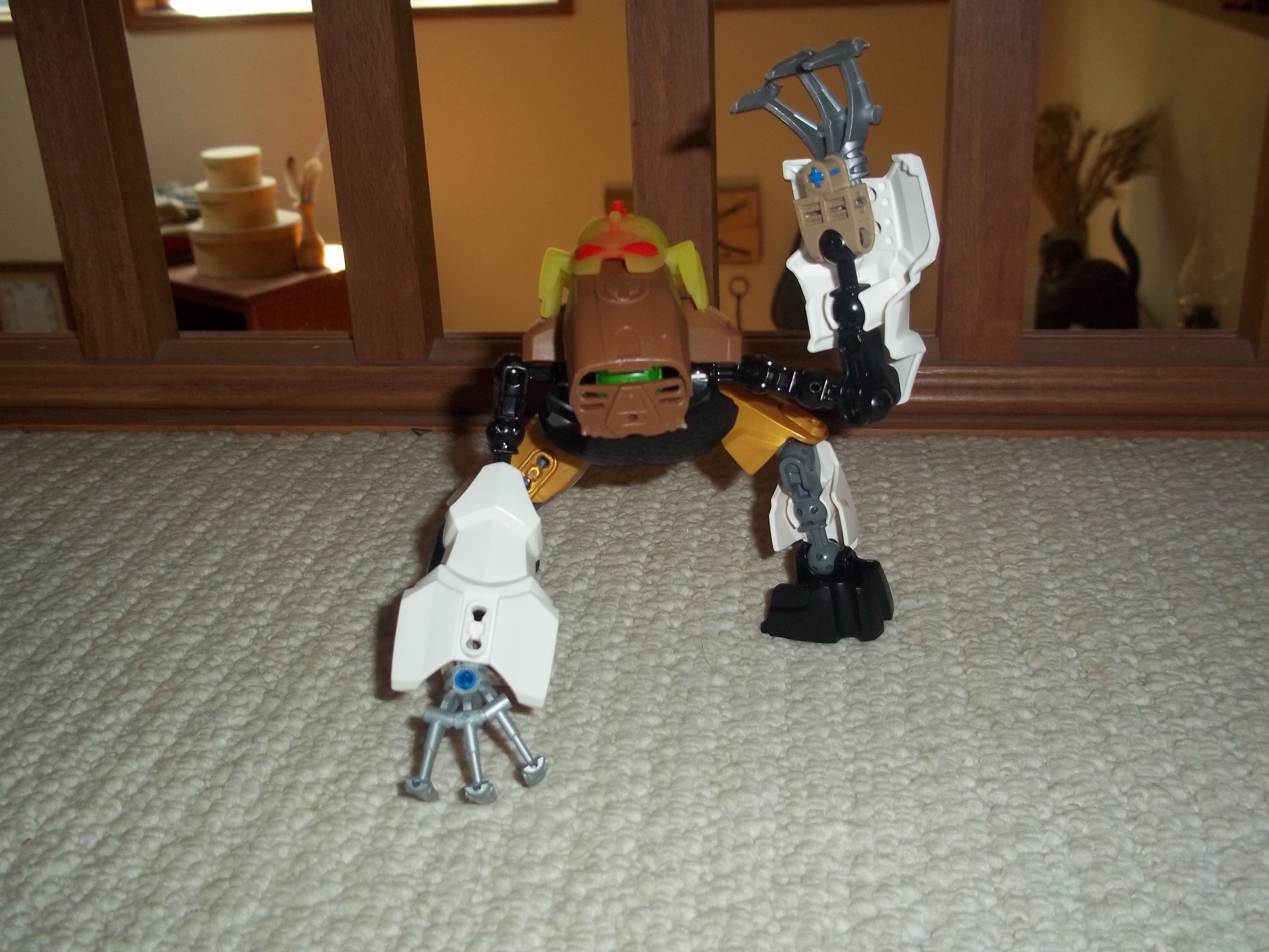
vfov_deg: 38.7
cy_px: 485
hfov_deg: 50.1
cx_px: 623
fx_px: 1356
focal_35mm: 37
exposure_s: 1/30
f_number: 3.1
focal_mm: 6.5
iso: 160
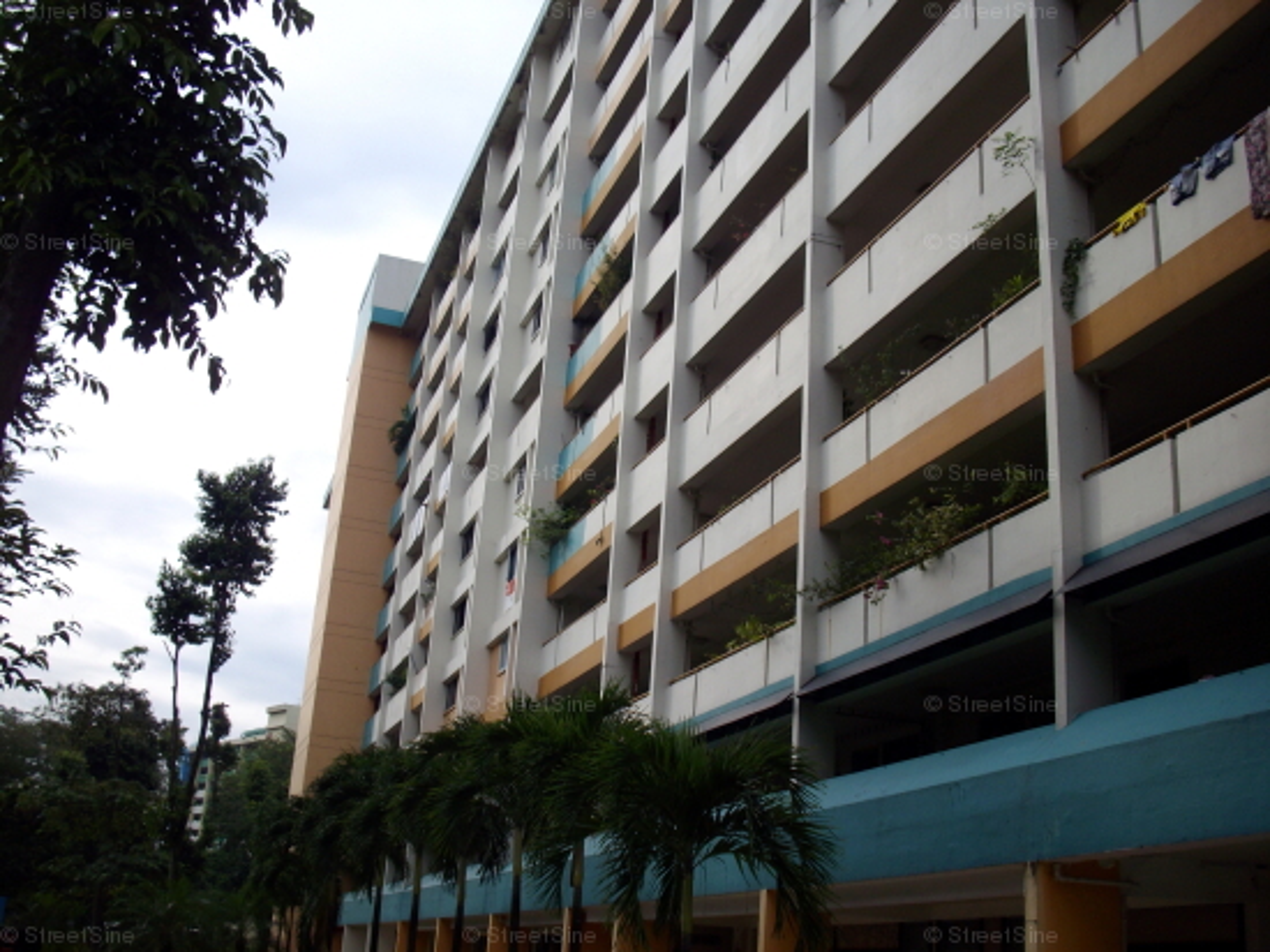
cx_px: 635
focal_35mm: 37
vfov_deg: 38.6
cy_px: 476
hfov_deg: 50.2
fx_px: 1357
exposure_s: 1/160
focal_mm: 6.2
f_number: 5.6
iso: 80
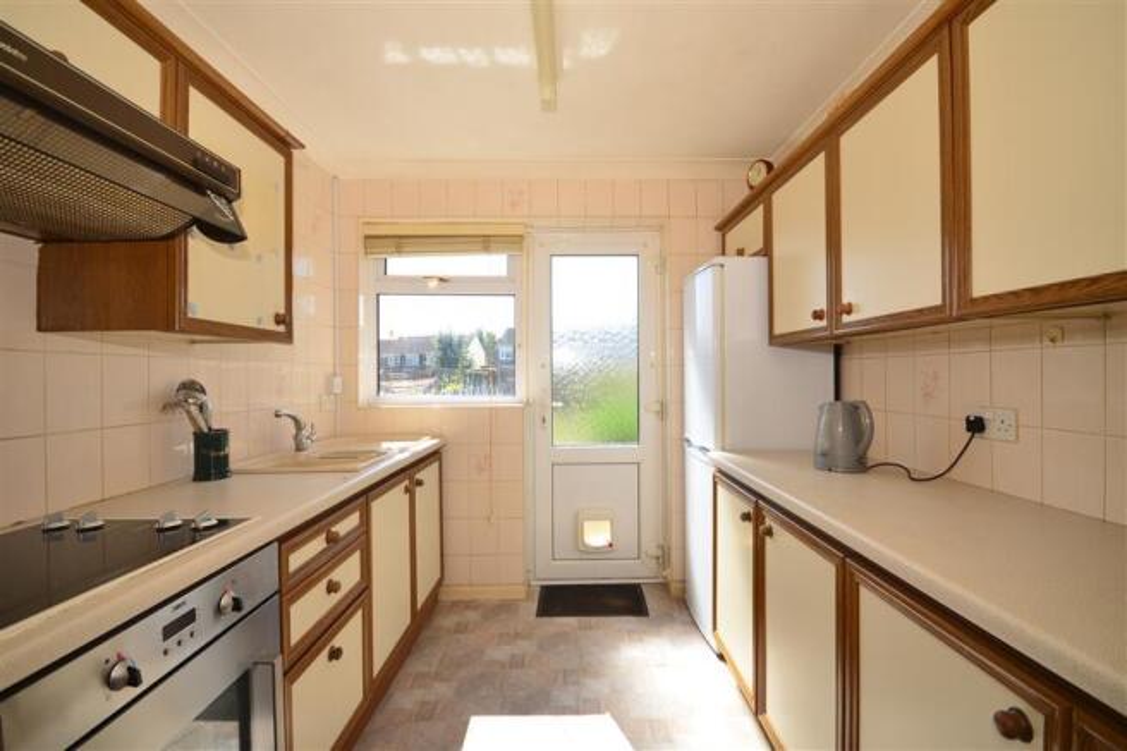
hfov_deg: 100.4
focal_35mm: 15
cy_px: 376
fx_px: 469
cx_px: 564
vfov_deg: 77.3
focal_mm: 10
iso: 200
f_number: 7.1
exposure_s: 1/200
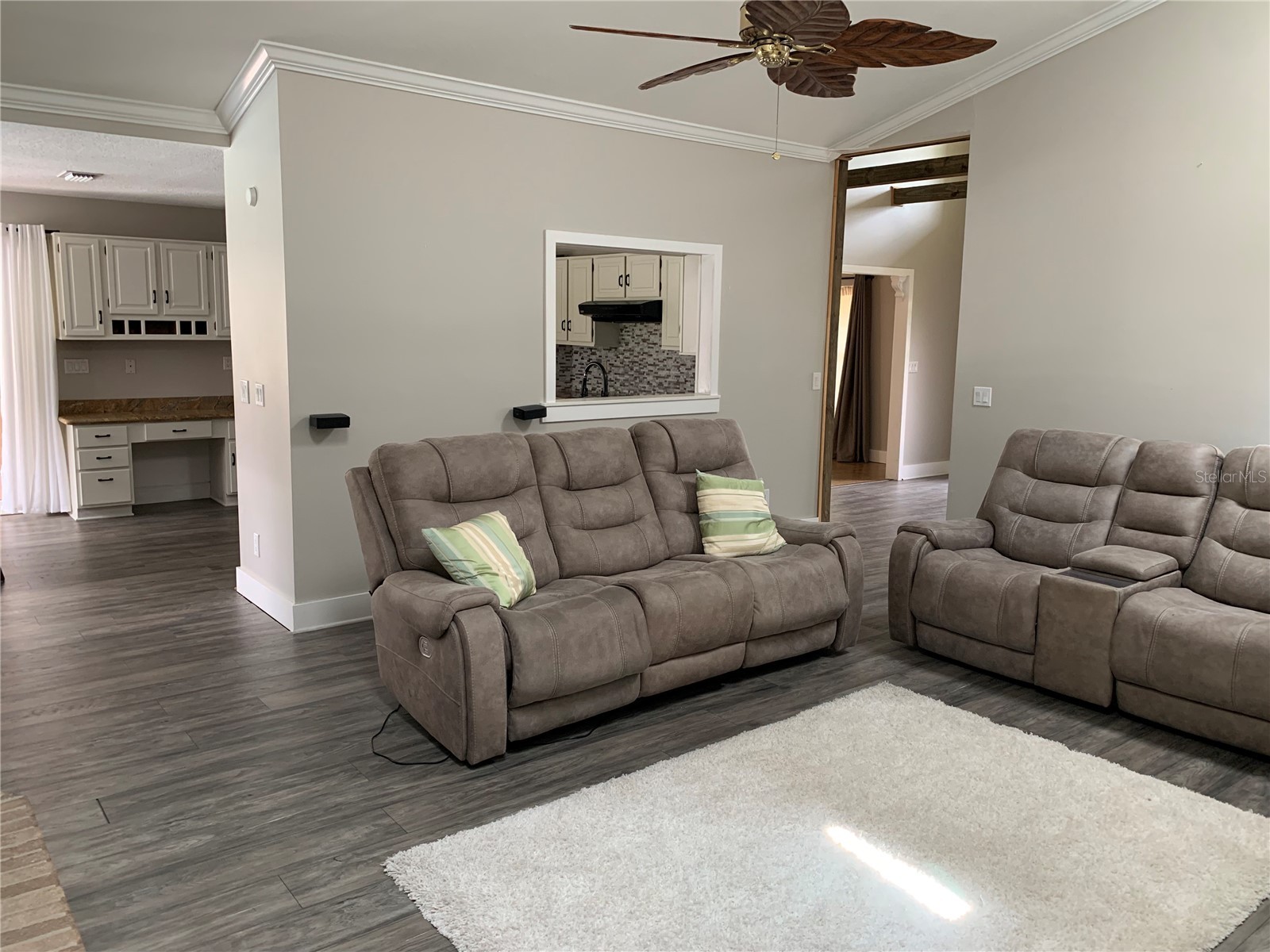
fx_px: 954
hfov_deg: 67.3
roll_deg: -0.9
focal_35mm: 26
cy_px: 476
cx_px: 635
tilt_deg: -8.9
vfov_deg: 53.1
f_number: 1.8
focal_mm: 4.25
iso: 125
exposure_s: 1/60
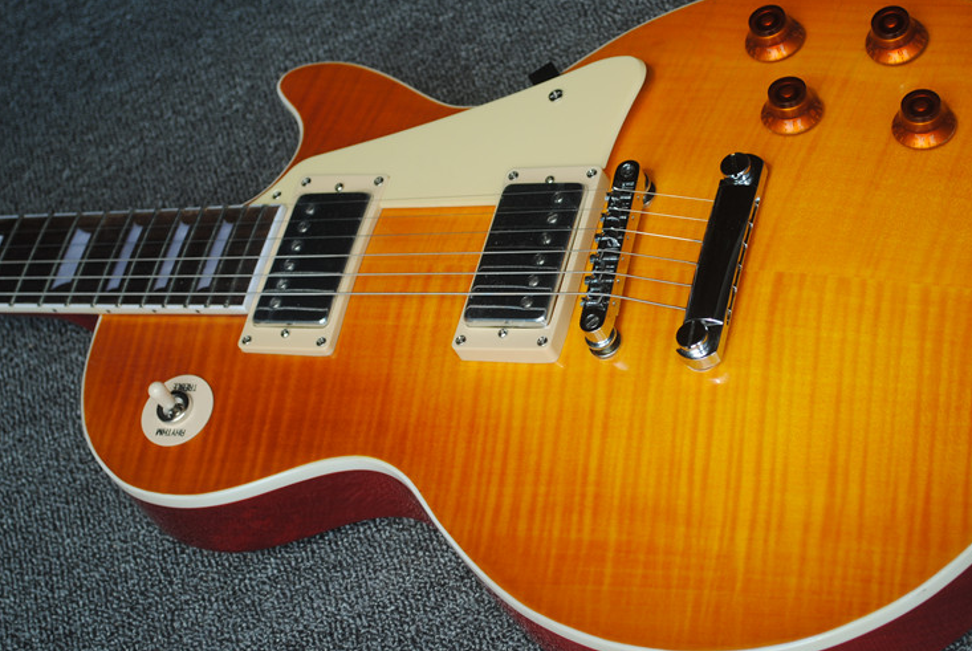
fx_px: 2433
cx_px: 562
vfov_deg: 15.2
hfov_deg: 22.6
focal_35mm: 90
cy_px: 323
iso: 100
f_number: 5.6
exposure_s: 1/125
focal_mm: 44
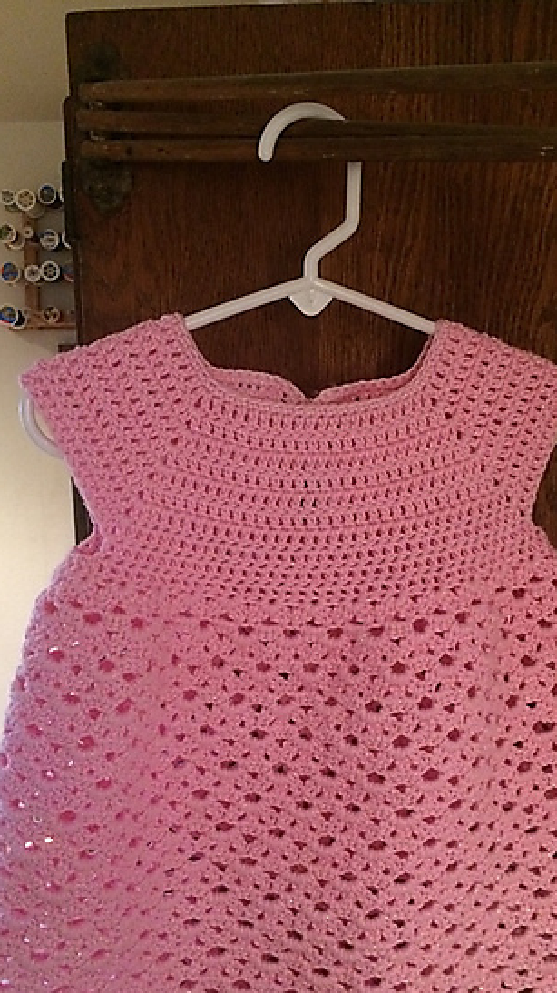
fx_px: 973
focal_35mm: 37
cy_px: 566
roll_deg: +1.4
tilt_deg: -8.3
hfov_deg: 31.9
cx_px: 323
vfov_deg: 53.8
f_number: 2.2
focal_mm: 4.15
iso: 400
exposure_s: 1/15
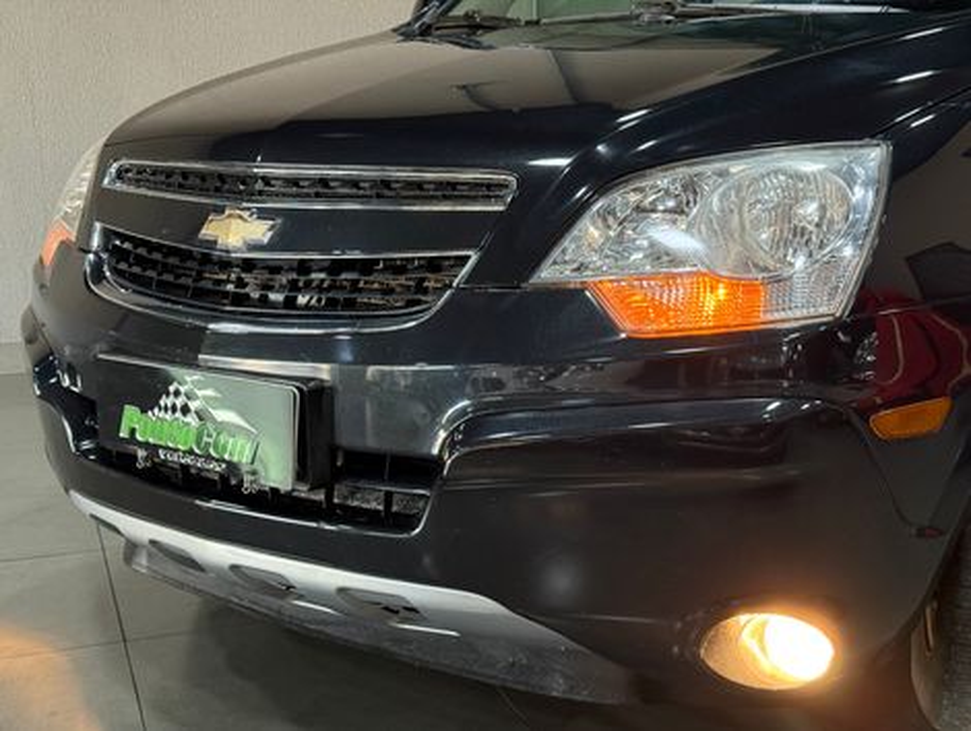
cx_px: 486
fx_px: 1348
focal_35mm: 48
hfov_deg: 39.6
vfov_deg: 30.3
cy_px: 366
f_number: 1.78
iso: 250
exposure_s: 1/40
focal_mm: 6.76
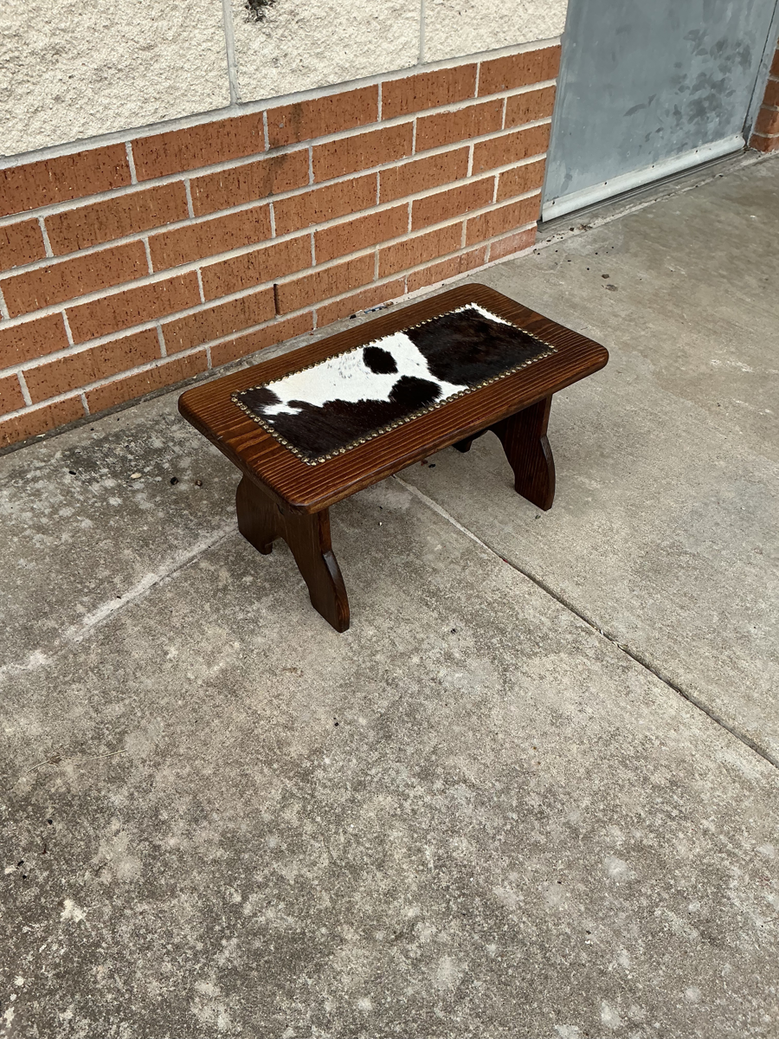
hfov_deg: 48.2
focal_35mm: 29
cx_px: 390
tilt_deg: -41.4
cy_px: 520
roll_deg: -1.9
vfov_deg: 61.7
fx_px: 870
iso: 25
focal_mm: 3
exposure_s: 1/422
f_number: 1.8
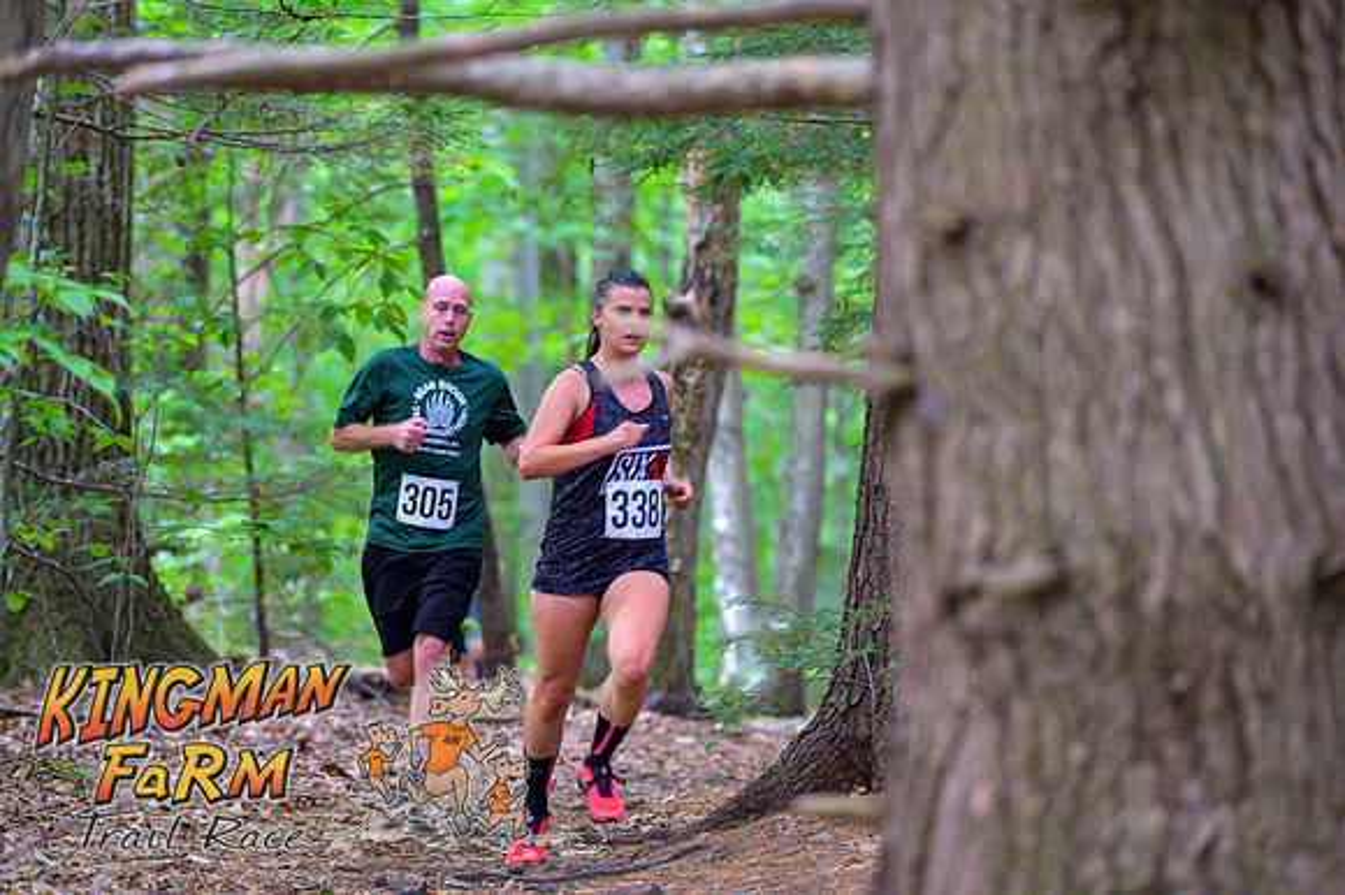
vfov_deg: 6.9
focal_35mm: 200
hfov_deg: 10.3
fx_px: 7468
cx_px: 672
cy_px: 448
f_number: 4
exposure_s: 1/200
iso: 8000
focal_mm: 200
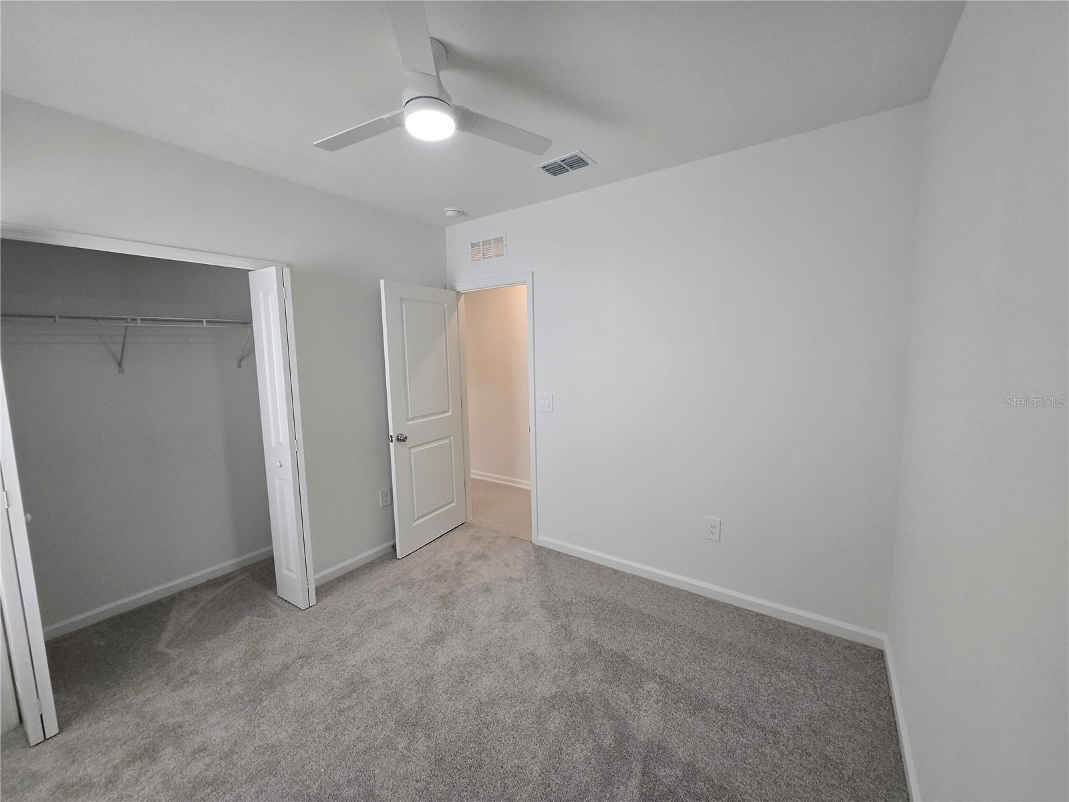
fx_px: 401
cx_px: 534
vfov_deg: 89.9
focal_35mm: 13
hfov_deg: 106.2
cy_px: 401
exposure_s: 1/60
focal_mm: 1.7
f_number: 2.2
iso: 100
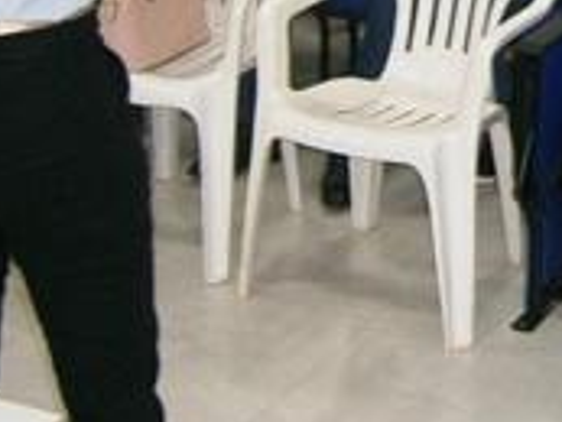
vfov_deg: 14.6
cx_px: 624
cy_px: -162
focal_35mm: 96
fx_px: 1560
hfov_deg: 19.5
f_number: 2.8
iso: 125
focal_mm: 4.7
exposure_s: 1/30
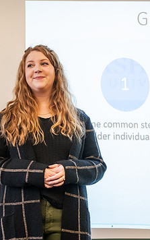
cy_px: 125
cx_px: 50
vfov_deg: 24.9
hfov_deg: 15.7
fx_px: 542
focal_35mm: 83
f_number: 2.8
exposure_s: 1/200
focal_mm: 50
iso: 1250
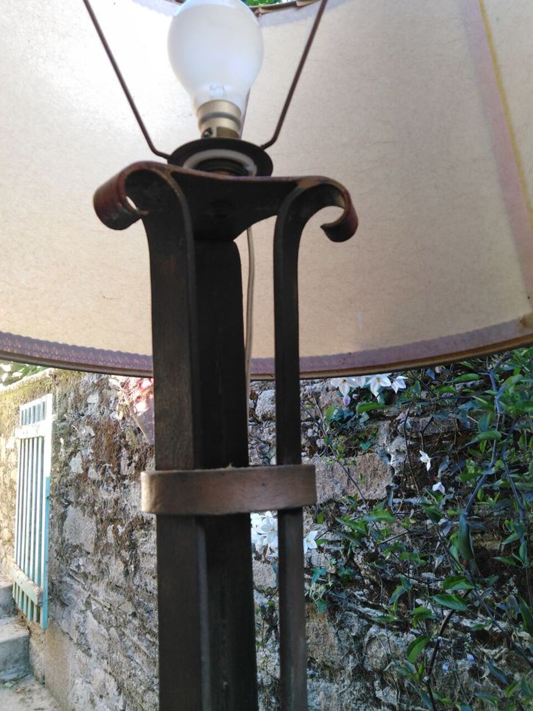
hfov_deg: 51.4
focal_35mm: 27
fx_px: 554
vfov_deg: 65.3
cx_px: 263
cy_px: 347
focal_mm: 3.46
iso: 102
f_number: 2.2
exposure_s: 1/33.3
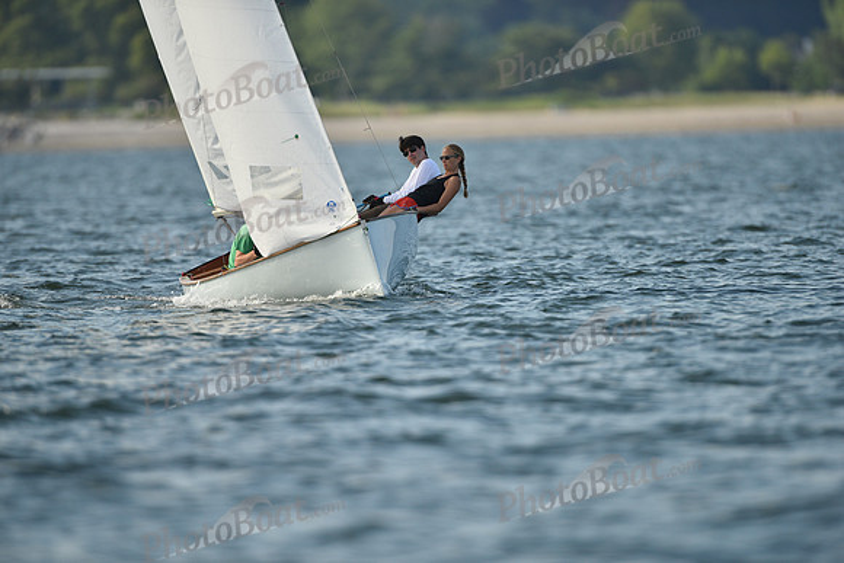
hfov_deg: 3.4
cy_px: 282
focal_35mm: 600
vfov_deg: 2.3
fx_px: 14069
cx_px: 422
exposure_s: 1/2000
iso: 250
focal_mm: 600
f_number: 4
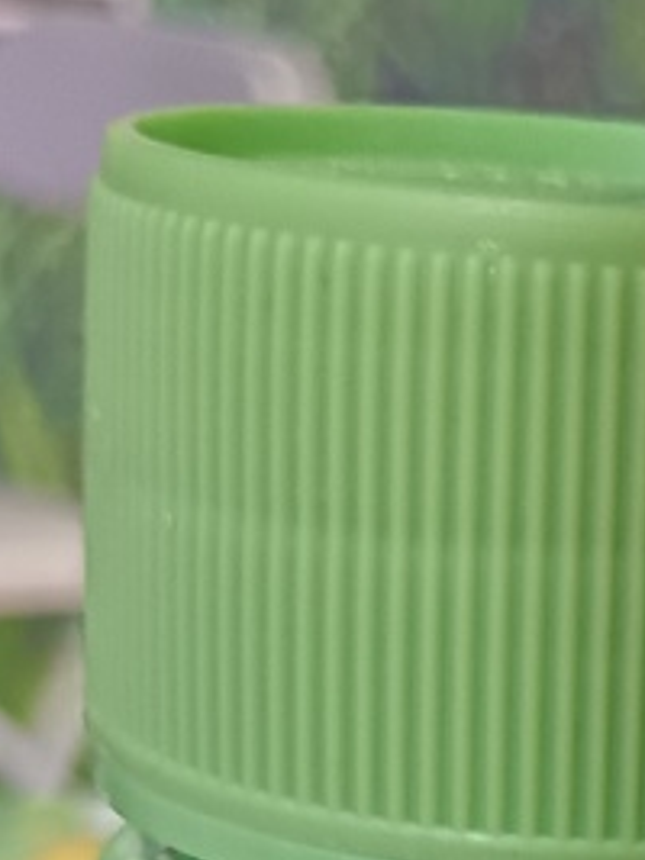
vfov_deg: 15.8
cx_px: 874
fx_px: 2586
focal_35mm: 104
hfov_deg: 13.6
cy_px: 1606
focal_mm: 4.05
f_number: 1.8
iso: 1513
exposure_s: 1/20
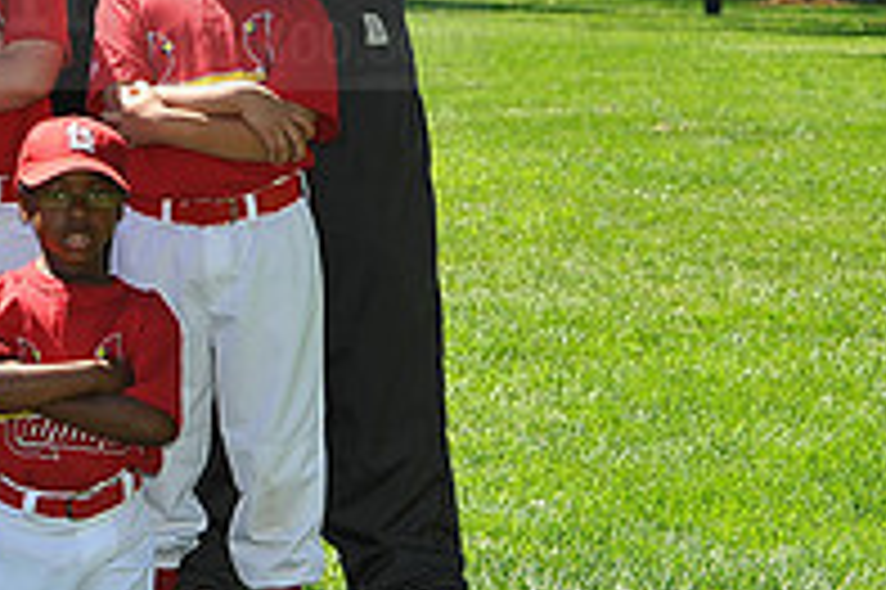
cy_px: -45
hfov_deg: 8.6
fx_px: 5779
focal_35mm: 235
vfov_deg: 5.8
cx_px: -382
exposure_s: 1/320
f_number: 7.1
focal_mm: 80
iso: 200
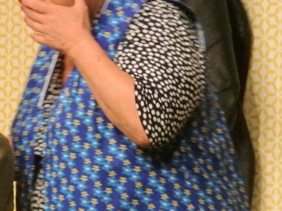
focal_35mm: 527
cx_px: -26
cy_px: 120
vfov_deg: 2.8
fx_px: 4290
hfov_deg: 3.8
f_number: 9
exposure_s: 1/60
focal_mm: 89.9
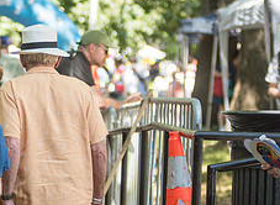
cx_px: -66
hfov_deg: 8.2
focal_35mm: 240
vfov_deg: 6.1
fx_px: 1924
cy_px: 175
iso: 250
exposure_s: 1/400
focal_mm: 80
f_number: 2.8
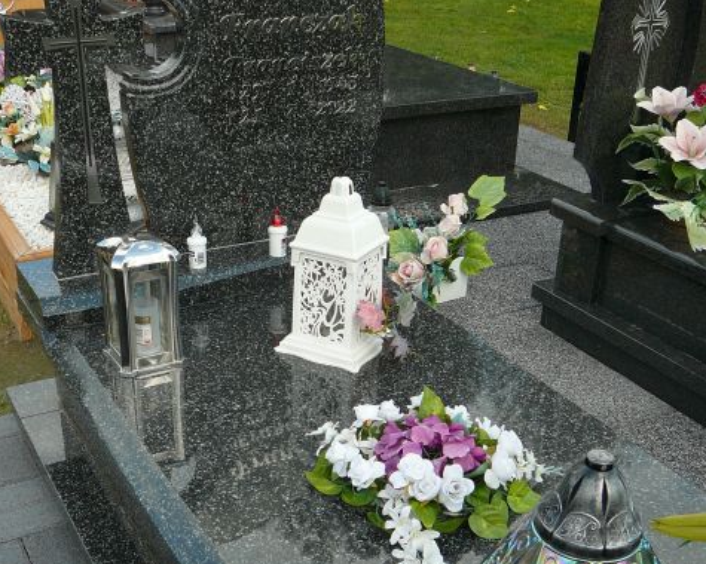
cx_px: 351
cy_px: 371
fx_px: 961
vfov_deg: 32.5
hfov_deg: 40.3
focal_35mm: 46
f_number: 2.8
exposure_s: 1/500
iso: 80
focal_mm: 5.2
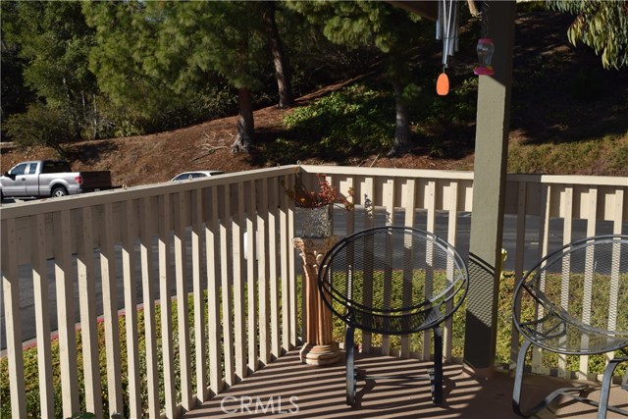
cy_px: 210
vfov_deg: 30.9
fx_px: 759
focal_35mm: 44
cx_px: 314
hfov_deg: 45.0
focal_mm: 29
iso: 100
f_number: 11
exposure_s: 1/200
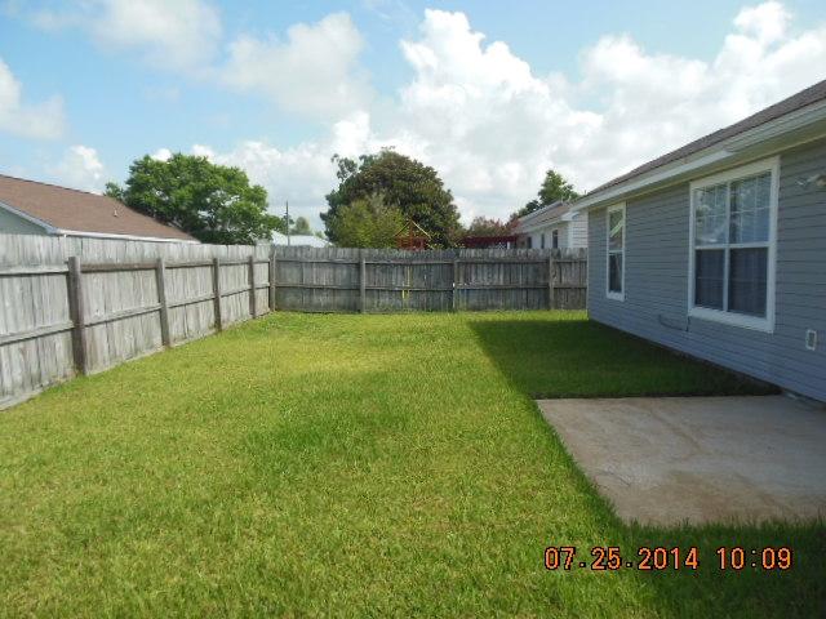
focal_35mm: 25
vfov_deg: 54.9
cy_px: 310
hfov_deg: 69.4
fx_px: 597
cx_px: 413
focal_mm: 4.5
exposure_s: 1/1250
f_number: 3.2
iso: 125
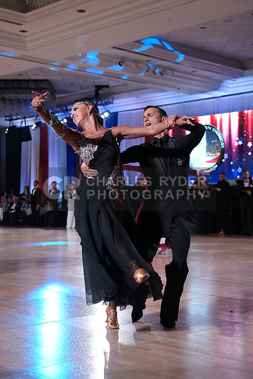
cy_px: 190
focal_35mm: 54
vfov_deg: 36.9
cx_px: 126
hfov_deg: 25.1
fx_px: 569
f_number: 4
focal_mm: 54
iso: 3200
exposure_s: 1/500
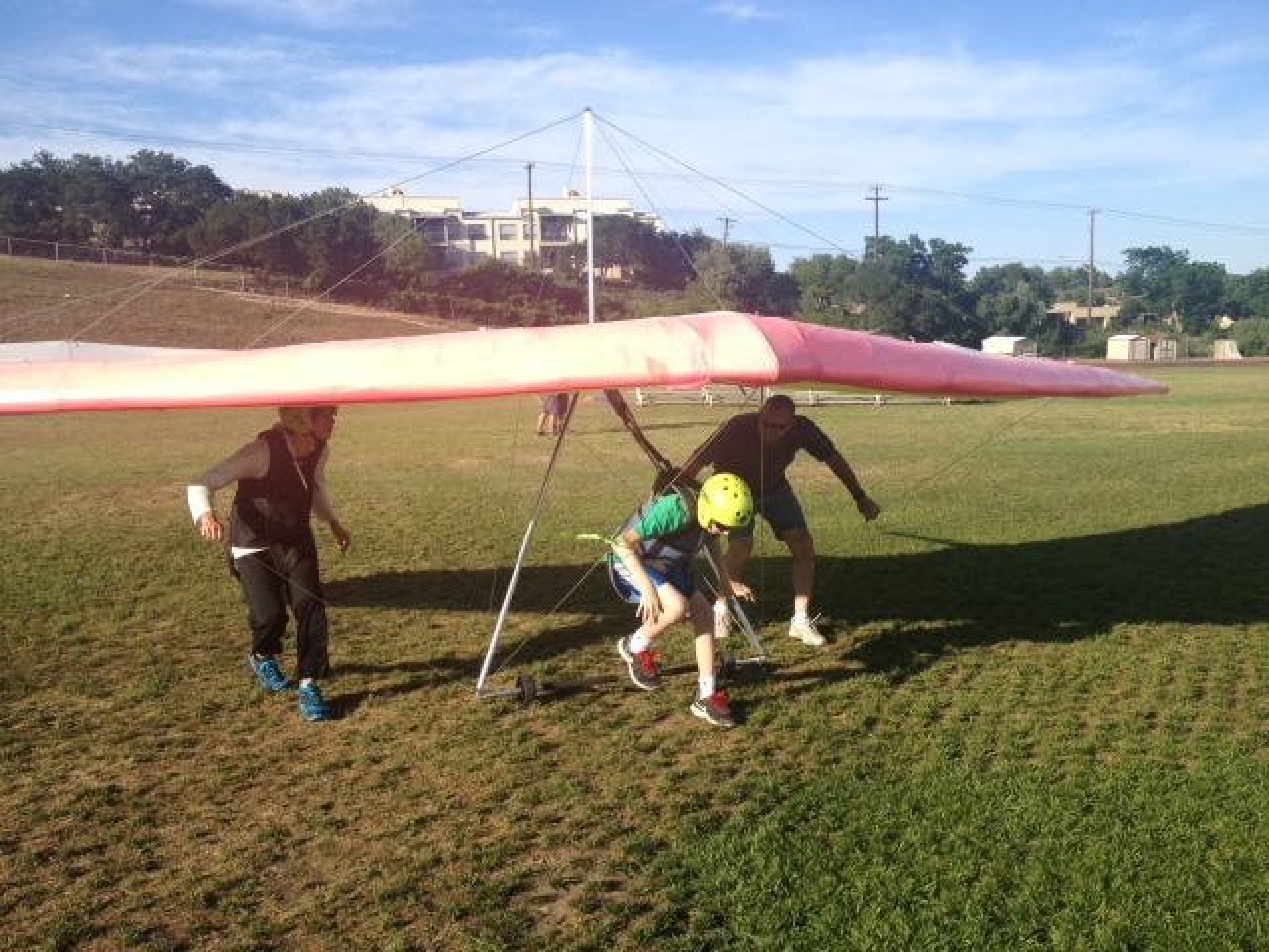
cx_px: 634
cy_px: 476
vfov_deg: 40.7
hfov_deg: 52.6
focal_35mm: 35
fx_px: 1283
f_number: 2.4
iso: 50
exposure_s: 1/1453
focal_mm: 4.28
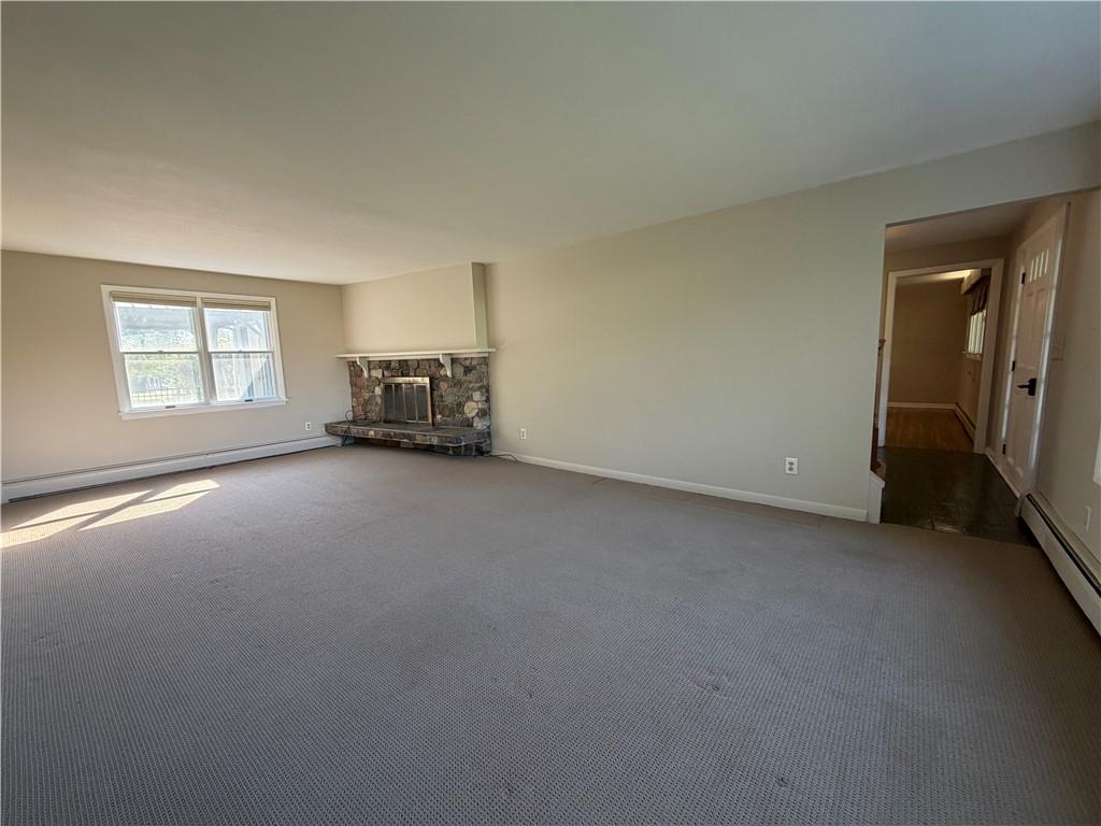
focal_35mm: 14
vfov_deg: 85.7
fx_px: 445
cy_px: 413
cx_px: 550
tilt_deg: -6.1
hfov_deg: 102.1
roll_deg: +1.3
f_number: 2.2
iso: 200
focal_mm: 2.22
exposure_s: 1/121
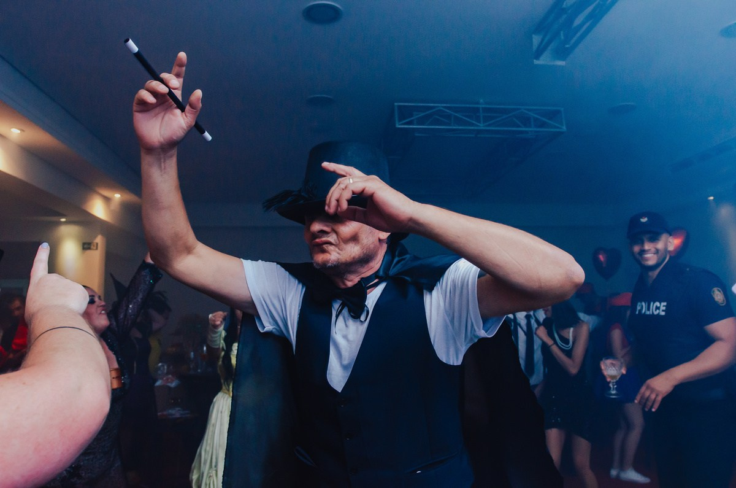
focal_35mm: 27
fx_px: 551
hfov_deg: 67.5
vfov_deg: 47.7
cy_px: 244
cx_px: 368
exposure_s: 1/200
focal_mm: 18
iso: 500
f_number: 4
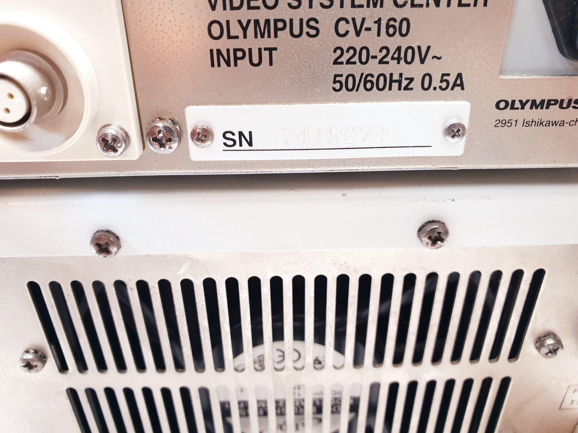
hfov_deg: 67.3
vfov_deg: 53.1
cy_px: 216
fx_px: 434
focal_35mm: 26
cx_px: 289
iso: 320
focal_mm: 4.3
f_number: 2.4
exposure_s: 1/33
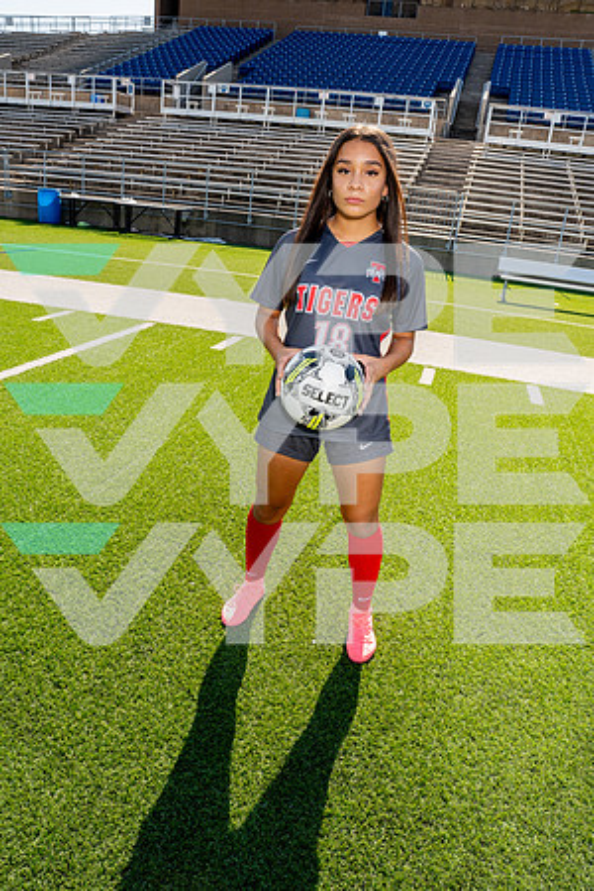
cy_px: 446
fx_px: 668
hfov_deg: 47.9
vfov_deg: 67.4
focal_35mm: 27
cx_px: 297
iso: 320
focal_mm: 27
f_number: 10
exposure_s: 1/250
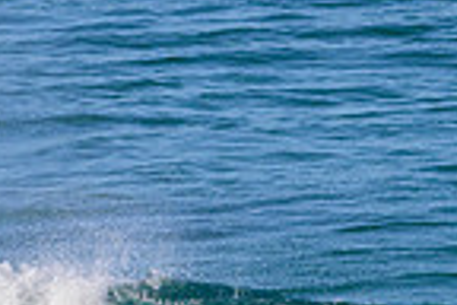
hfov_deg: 1.3
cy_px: 396
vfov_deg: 0.9
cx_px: 216
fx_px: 19903
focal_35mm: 1568
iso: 1800
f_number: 11
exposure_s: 1/2000
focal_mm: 390
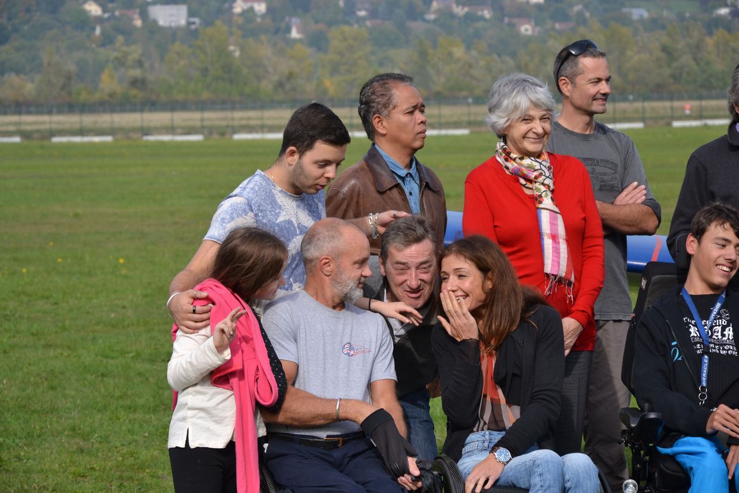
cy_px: 246
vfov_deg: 8.7
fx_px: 3232
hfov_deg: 13.0
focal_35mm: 158
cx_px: 370
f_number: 7.1
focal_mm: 105
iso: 100
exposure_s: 1/200
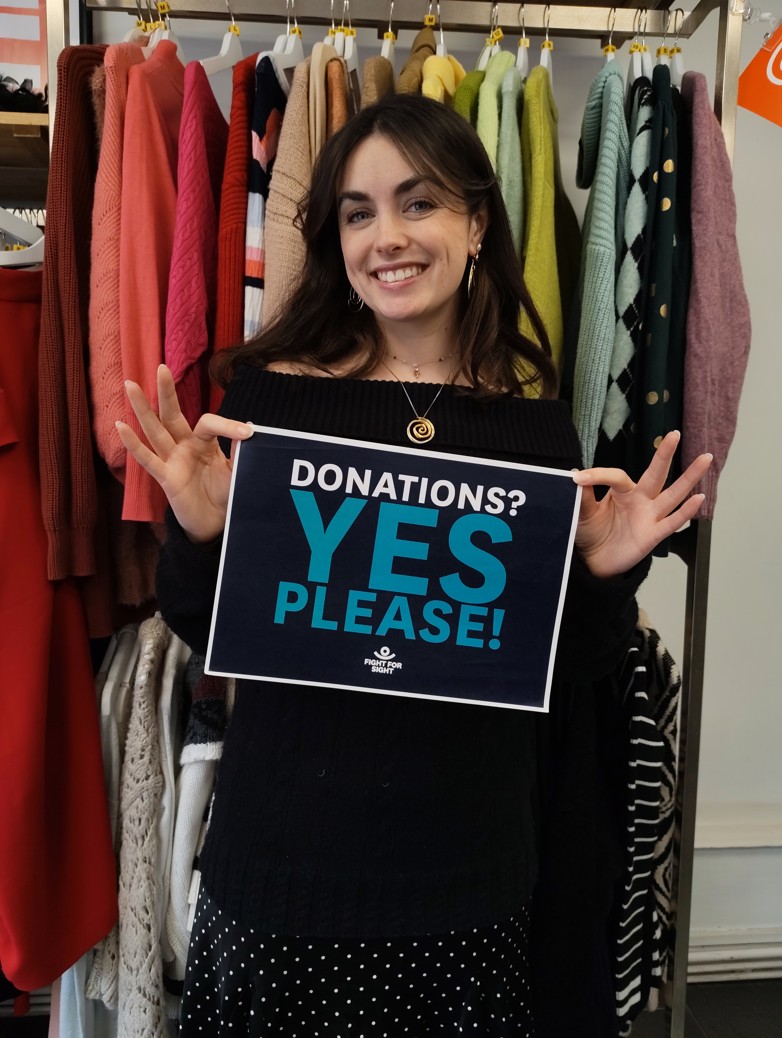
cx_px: 391
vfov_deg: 71.5
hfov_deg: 56.9
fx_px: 721
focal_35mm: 24
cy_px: 519
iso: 88
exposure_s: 1/100
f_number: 1.88
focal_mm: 5.56
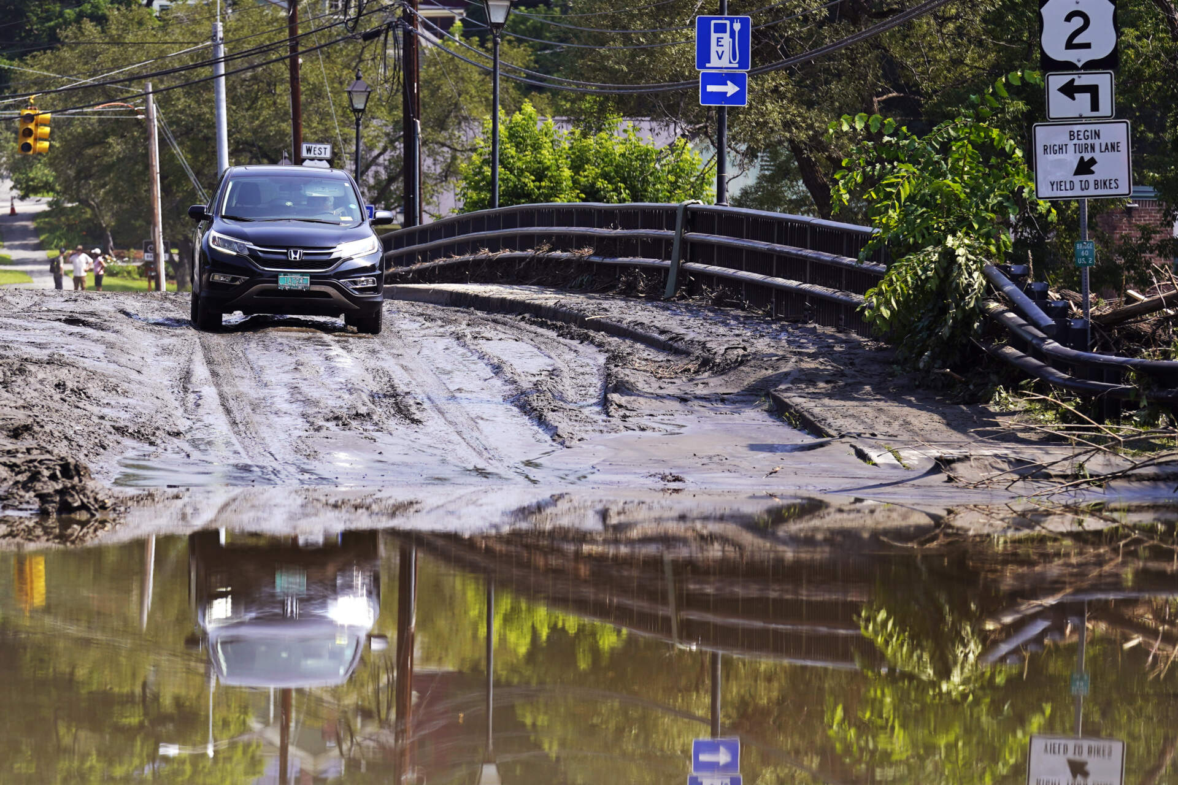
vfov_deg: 9.6
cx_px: 589
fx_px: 4679
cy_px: 392
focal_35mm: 143
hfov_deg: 14.3
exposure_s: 1/1000
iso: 100
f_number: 4.5
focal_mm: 143
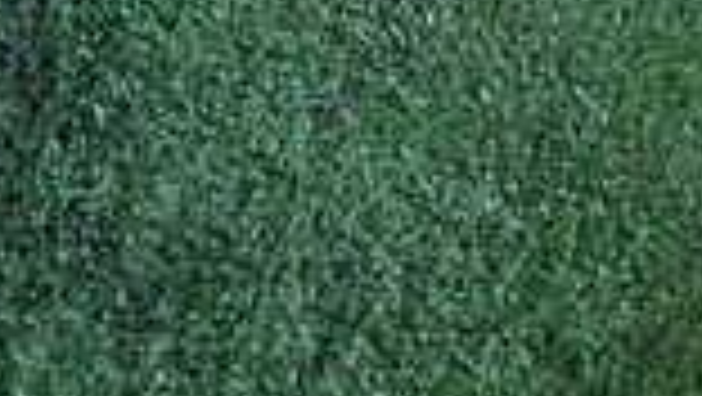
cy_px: -356
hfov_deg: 17.2
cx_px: 1206
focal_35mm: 105
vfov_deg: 10.7
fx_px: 1956
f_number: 2
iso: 200
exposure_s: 1/50
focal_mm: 4.5
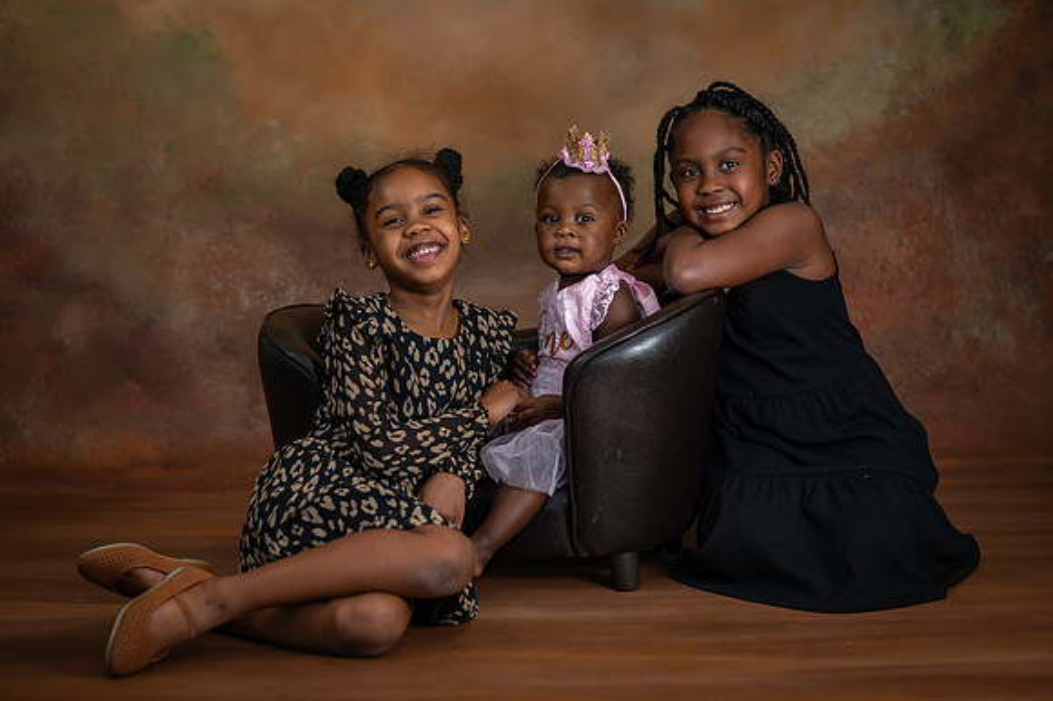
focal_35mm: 56
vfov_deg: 24.0
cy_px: 313
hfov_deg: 35.4
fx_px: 1648
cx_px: 489
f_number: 2.5
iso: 250
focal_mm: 50
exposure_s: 1/200
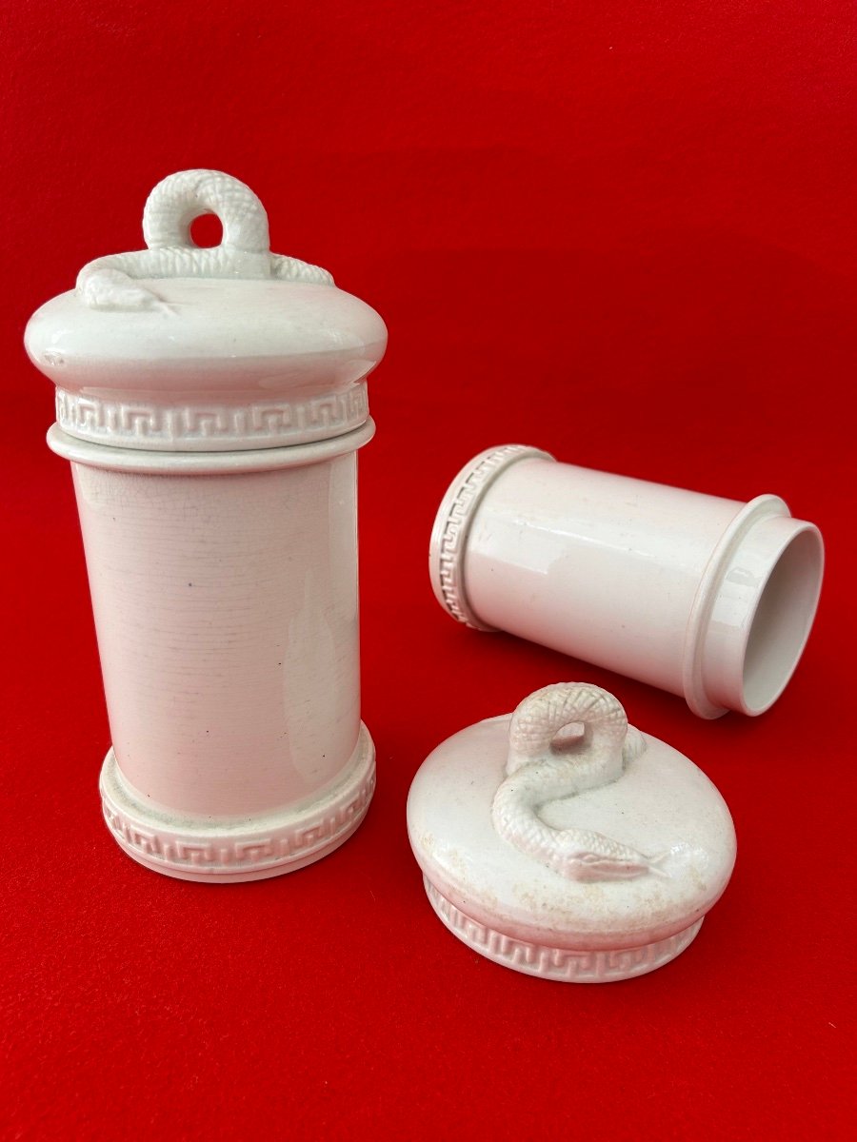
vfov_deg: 67.3
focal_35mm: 26
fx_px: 858
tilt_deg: -22.6
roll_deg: -1.0
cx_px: 428
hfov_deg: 53.1
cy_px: 571
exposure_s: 1/121
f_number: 1.5
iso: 50
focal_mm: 5.7
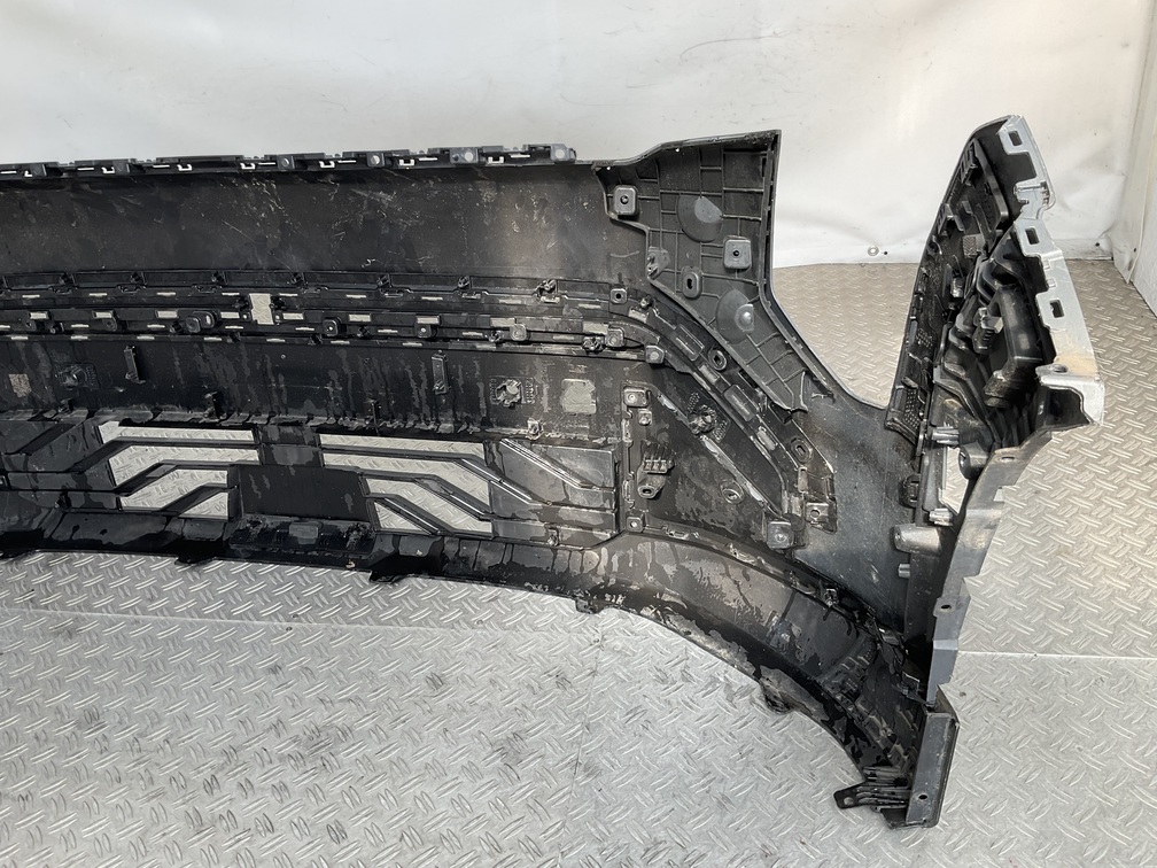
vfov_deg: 48.2
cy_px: 434
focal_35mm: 29
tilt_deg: -34.0
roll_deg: +4.1
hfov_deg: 61.7
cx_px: 578
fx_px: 969
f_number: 1.8
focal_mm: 3
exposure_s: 1/159
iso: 16
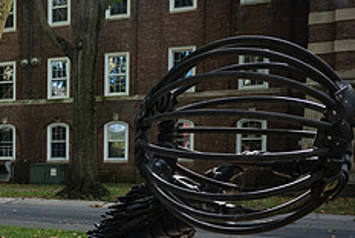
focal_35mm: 60
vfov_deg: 22.3
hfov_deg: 29.3
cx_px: -60
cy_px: 193
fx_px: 592
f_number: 4.5
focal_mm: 24
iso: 250
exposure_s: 1/250
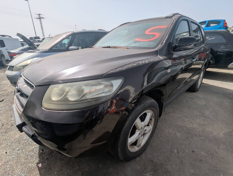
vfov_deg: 78.3
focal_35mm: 16
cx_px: 116
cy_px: 88
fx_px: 108
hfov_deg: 94.4
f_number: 2.2
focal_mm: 2.35
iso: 47
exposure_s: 1/2066
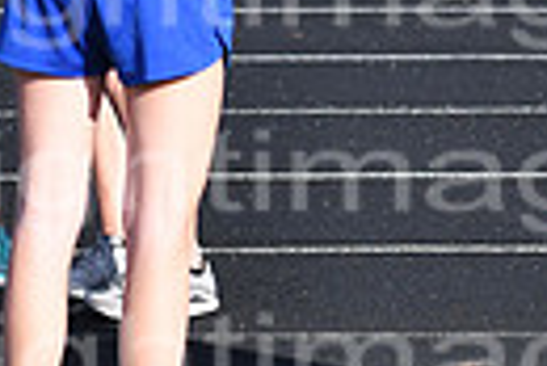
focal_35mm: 469
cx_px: 181
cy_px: -95
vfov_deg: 2.9
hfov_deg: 4.4
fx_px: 7134
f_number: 3.5
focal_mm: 70
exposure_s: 1/3200
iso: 250
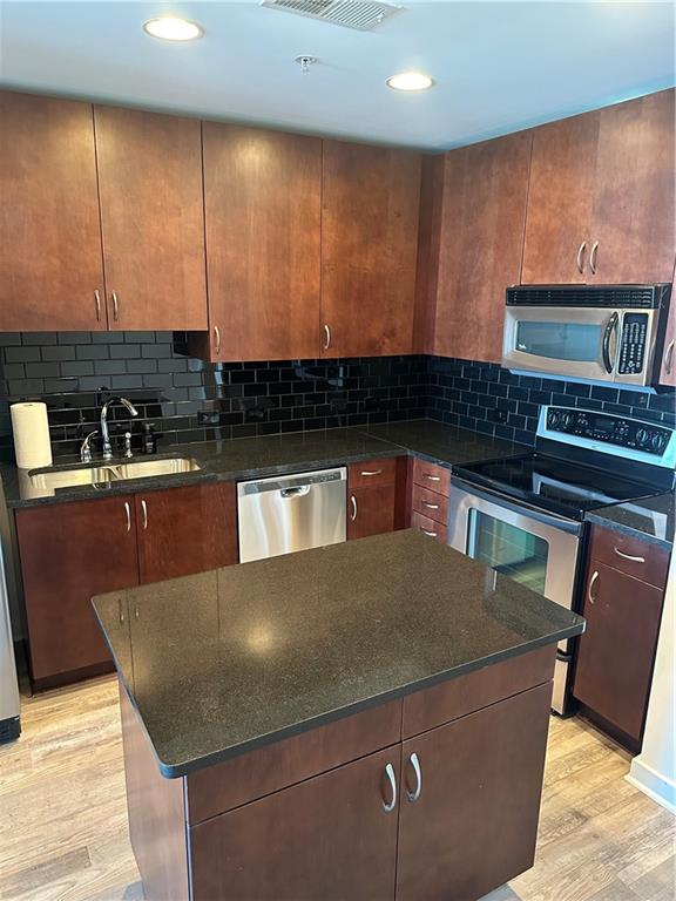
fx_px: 625
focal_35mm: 24
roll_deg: -1.2
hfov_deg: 56.8
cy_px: 450
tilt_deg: -13.5
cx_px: 338
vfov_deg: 71.6
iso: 800
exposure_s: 1/60
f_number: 1.78
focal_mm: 6.86
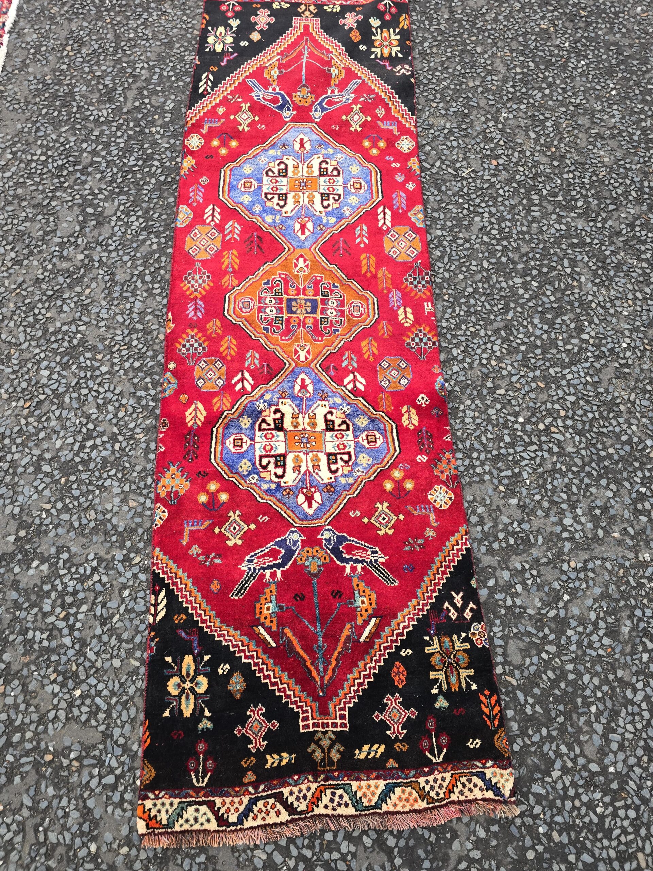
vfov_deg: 73.9
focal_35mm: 23
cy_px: 436
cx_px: 326
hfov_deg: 58.9
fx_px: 578
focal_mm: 6.3
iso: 64
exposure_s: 1/180
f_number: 1.7
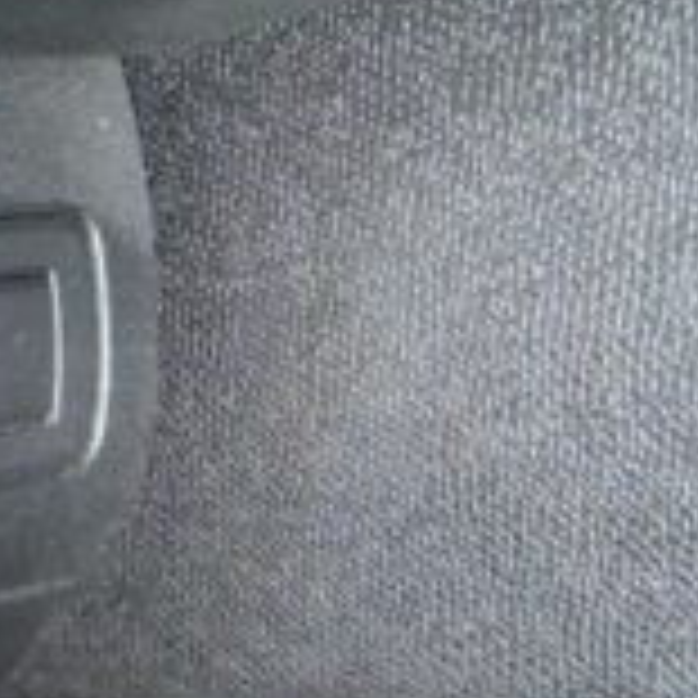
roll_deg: -0.9
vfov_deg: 20.3
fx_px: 1939
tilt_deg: -19.1
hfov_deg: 16.6
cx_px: -608
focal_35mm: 85
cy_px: 511
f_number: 2.2
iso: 160
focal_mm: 2.22
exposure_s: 1/30
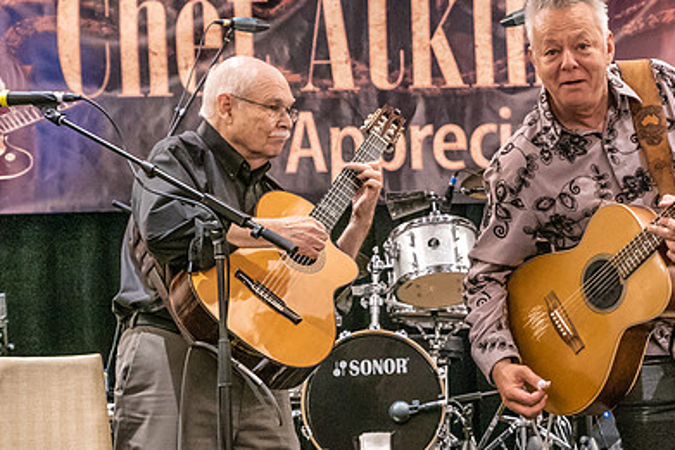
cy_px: 233
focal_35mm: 120
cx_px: 422
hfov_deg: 17.0
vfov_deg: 11.4
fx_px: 2251
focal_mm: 69
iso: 8000
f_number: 5.6
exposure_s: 1/160
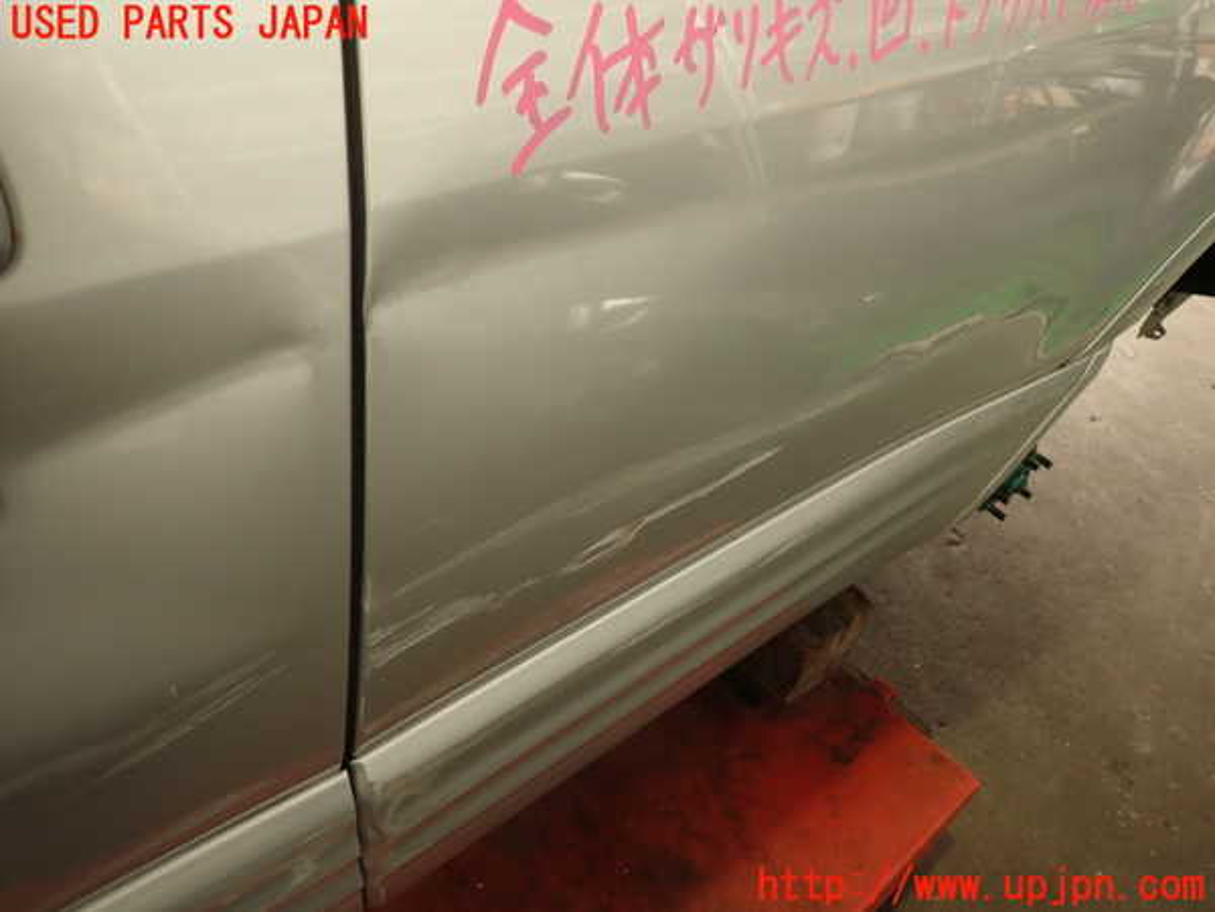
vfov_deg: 54.9
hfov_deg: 69.4
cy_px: 456
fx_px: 877
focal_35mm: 25
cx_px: 608
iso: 160
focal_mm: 4.5
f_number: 2
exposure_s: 1/60
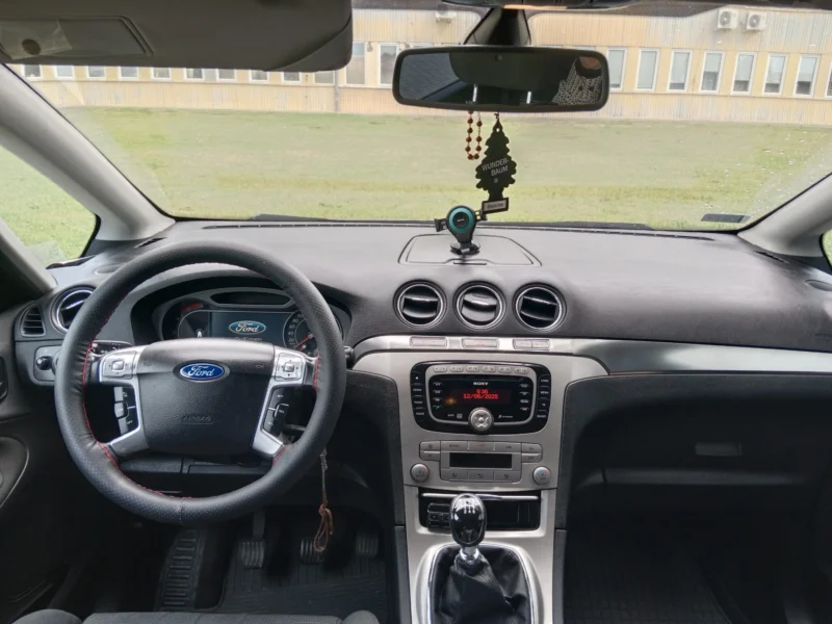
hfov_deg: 67.3
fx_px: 625
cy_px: 312
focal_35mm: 26
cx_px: 416
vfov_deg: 53.1
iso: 261
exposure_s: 1/100
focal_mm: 3.96
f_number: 1.8
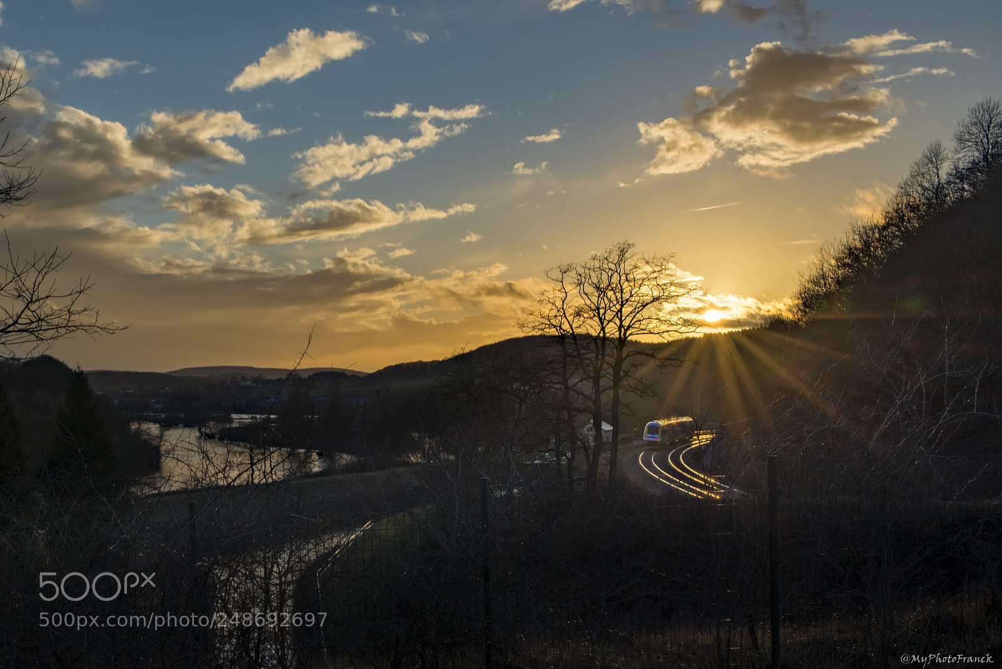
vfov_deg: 38.9
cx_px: 501
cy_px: 334
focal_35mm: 34
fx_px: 947
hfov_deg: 55.8
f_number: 22
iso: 50
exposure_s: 1/320
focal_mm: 34
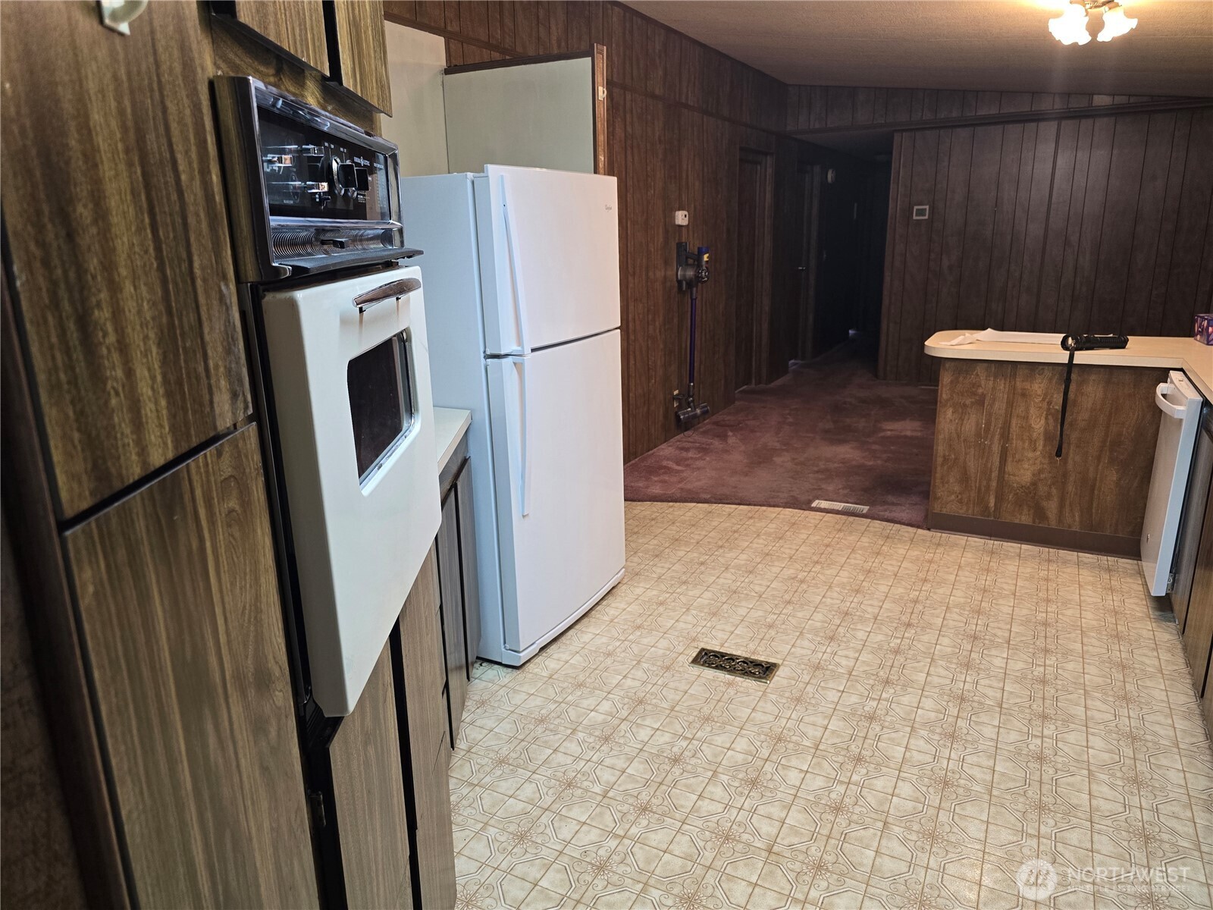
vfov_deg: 58.9
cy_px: 455
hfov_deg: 73.9
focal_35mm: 23
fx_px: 806
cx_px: 606
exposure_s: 1/120
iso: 250
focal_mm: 6.3
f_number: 1.7
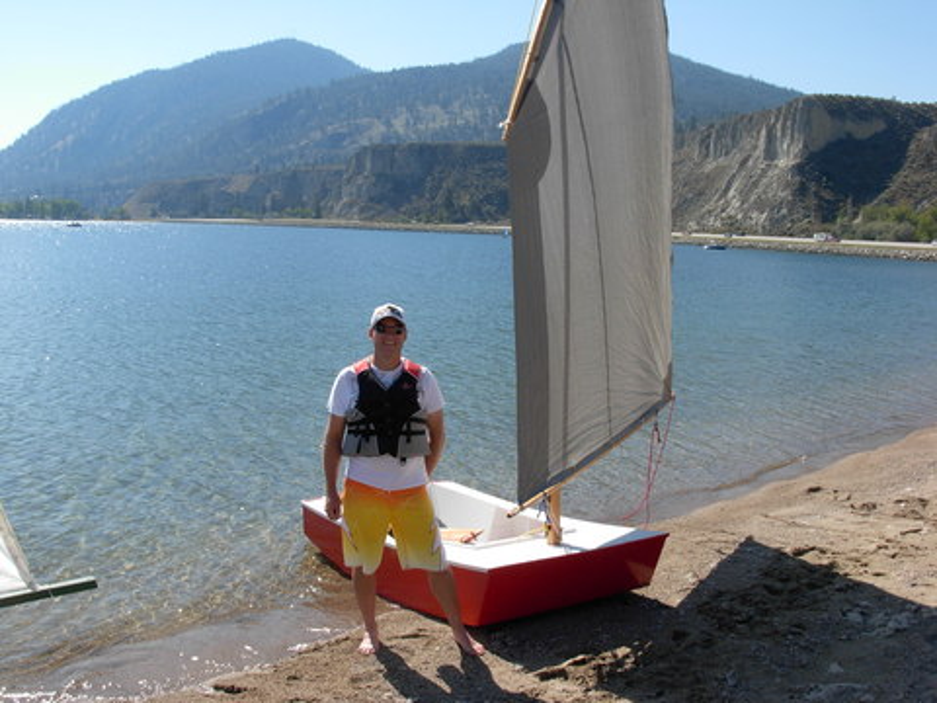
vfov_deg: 37.7
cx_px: 468
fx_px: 1029
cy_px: 352
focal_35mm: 38
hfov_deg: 49.0
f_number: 4.9
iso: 79
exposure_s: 1/443
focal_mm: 6.3
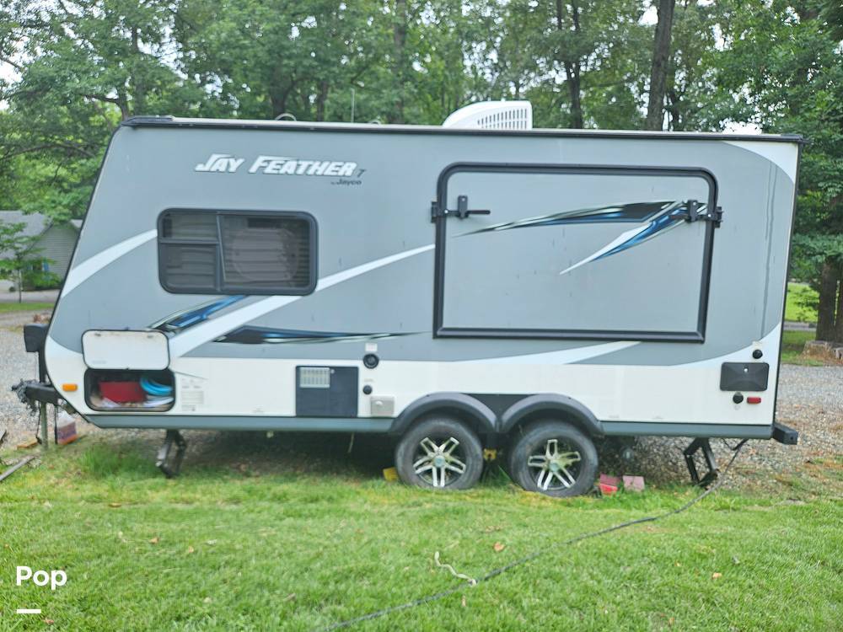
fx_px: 560
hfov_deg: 73.9
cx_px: 422
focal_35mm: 23
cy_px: 316
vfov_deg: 58.9
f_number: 1.8
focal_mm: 5.4
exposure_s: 1/202
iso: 25
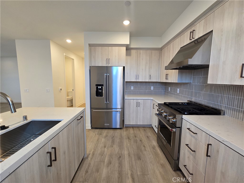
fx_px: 92
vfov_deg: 89.9
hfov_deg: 106.2
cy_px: 92
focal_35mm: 13
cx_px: 122
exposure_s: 1/60
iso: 125
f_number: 2.2
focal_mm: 2.2
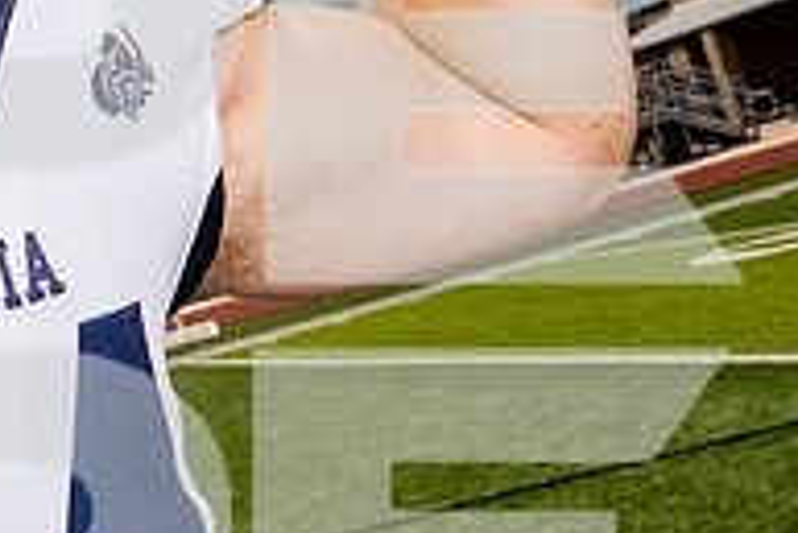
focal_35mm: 88
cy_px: 62
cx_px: -326
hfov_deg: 20.5
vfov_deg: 15.4
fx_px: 1952
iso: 100
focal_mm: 24
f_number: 11
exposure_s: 1/250
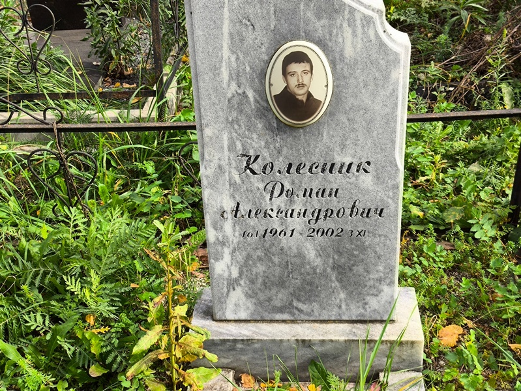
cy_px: 196
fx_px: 753
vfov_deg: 29.1
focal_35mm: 50
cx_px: 260
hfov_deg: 38.2
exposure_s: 1/345
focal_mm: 4.71
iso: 50
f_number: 1.7
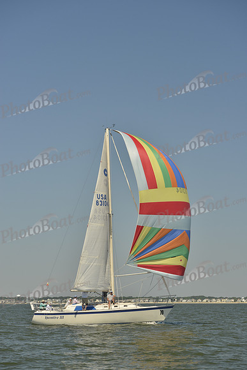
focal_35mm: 90
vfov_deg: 22.6
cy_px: 185
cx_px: 124
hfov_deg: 15.2
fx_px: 926
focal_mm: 90
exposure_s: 1/800
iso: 200
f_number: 6.3
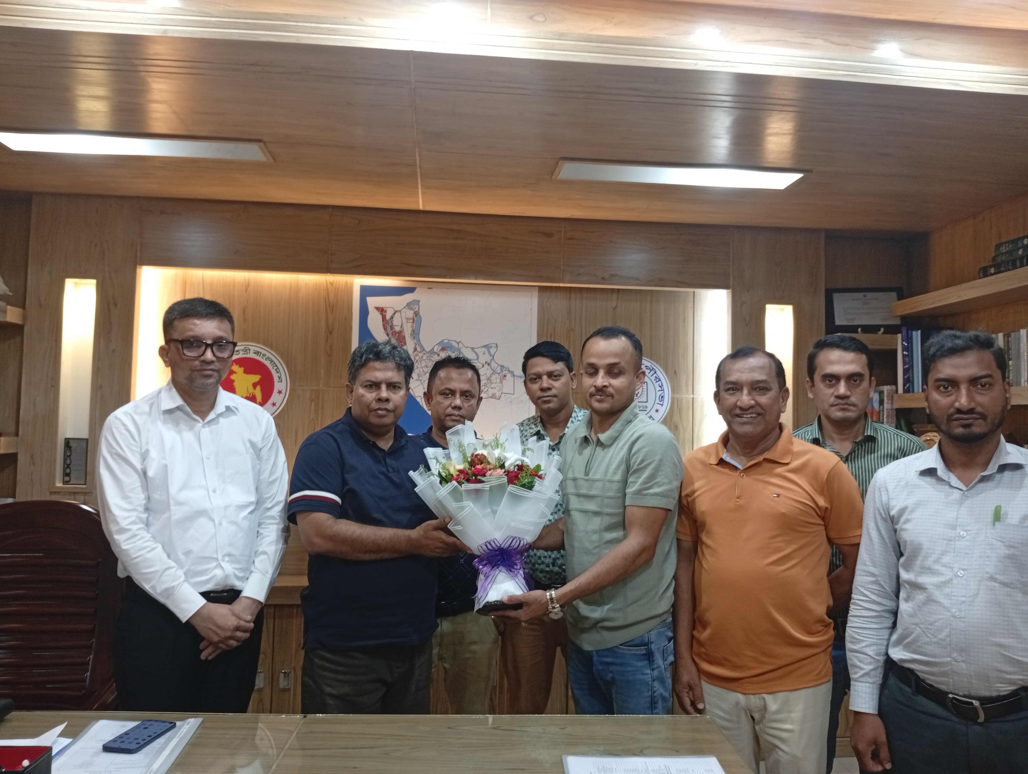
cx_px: 514
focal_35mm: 27
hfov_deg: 65.2
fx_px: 803
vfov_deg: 51.5
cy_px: 387
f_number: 1.8
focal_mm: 3.98
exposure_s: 1/33.3
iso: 529
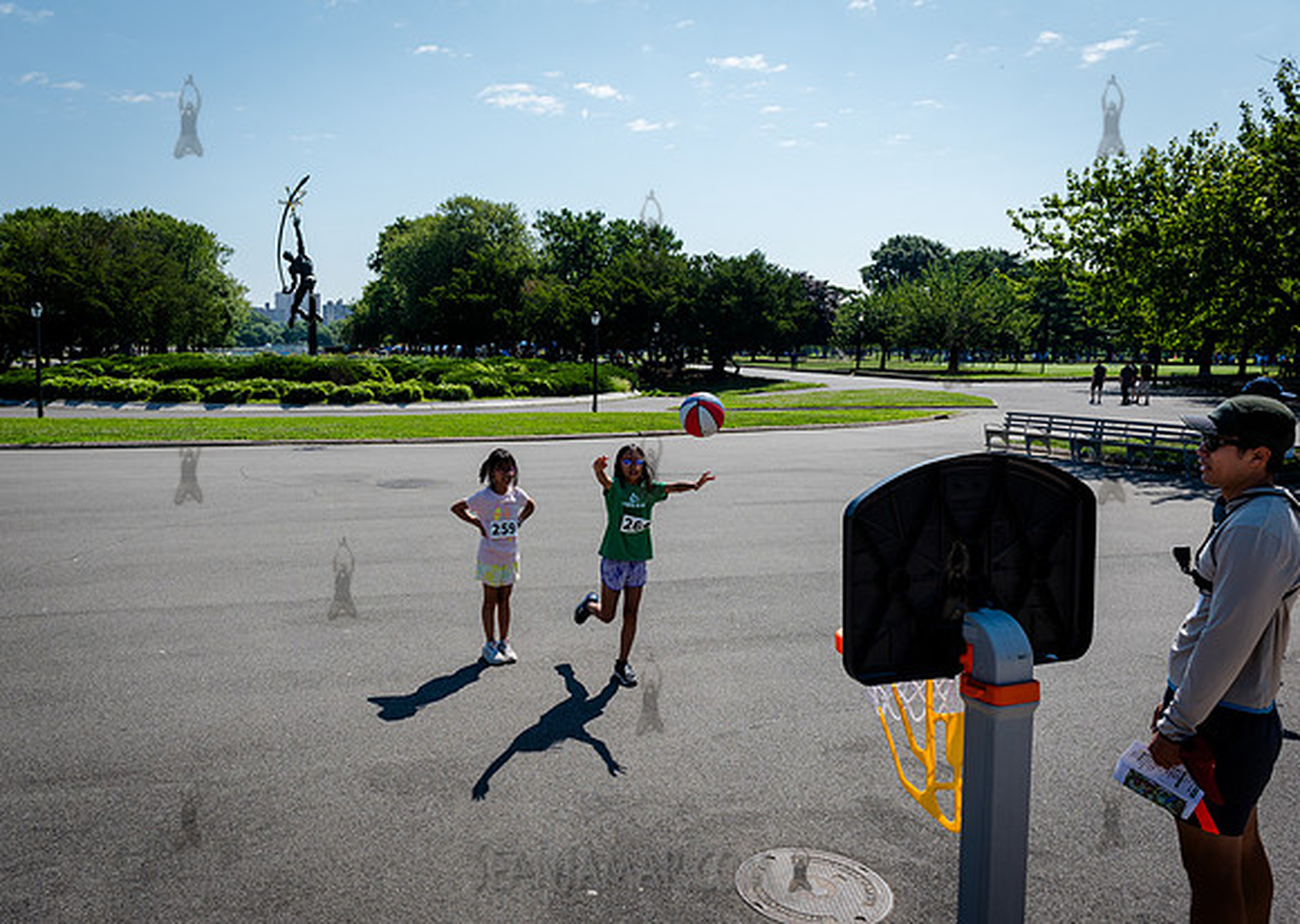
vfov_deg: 50.5
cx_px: 566
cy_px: 490
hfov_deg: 66.9
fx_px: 979
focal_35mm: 27
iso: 200
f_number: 6.3
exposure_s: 1/1000
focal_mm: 24
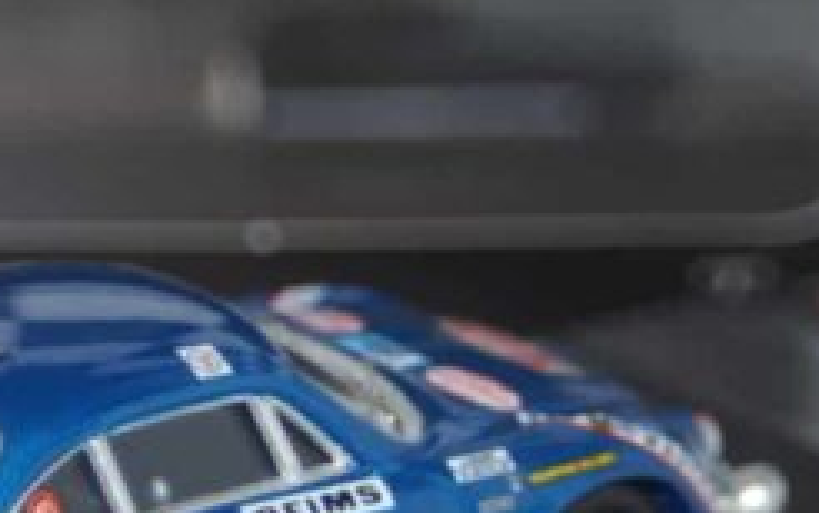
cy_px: 610
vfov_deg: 4.4
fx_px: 6655
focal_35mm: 298
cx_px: 146
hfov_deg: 7.0
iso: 400
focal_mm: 80
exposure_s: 1/80
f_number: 5.6
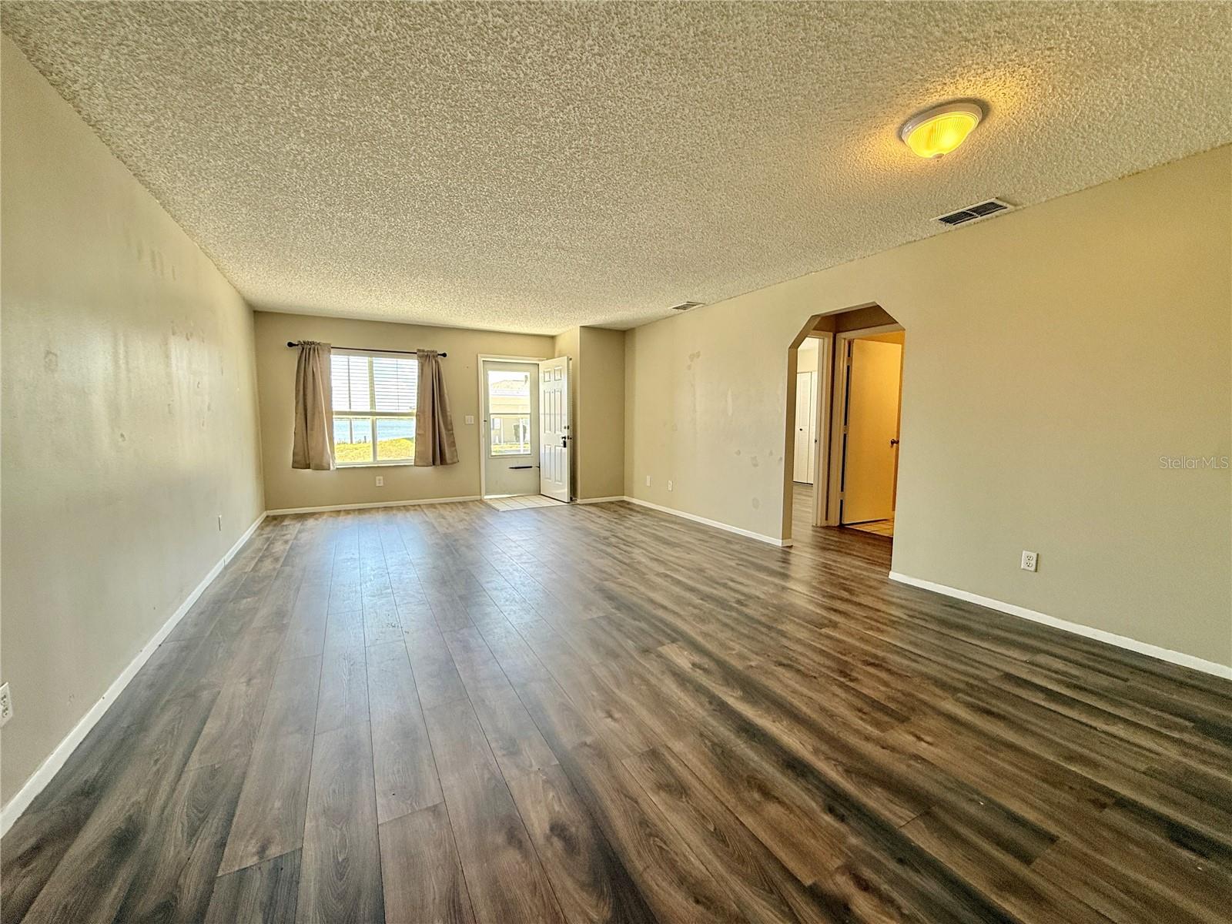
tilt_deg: -4.9
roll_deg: -0.1
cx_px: 616
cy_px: 462
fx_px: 498
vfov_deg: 85.7
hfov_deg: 102.1
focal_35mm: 14
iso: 100
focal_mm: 2.22
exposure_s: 1/120
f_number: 2.2
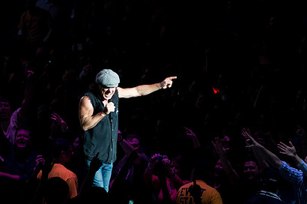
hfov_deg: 6.7
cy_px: 127
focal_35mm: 308
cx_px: 182
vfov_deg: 4.5
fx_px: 2620
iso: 800
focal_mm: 145
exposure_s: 1/200
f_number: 4
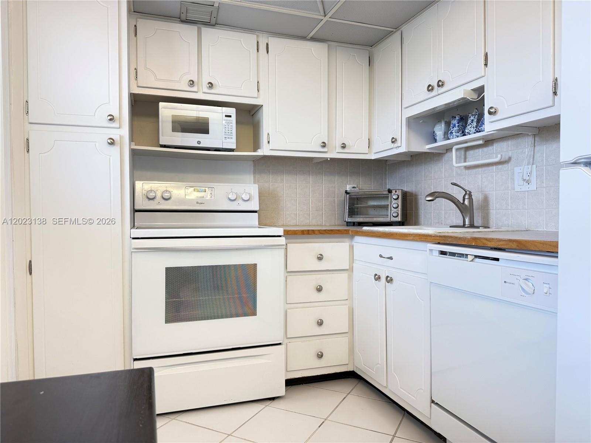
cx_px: 296
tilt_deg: -0.8
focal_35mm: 24
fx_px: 410
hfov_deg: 71.6
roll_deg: +0.2
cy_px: 222
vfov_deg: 56.8
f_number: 1.78
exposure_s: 1/120
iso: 160
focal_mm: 6.76
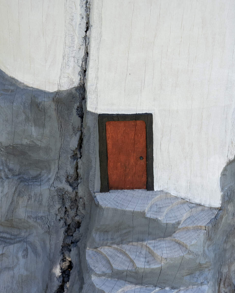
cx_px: 112
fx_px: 574
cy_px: 190
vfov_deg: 28.6
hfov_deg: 23.1
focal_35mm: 66
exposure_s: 1/250
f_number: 4.5
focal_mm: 45
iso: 100
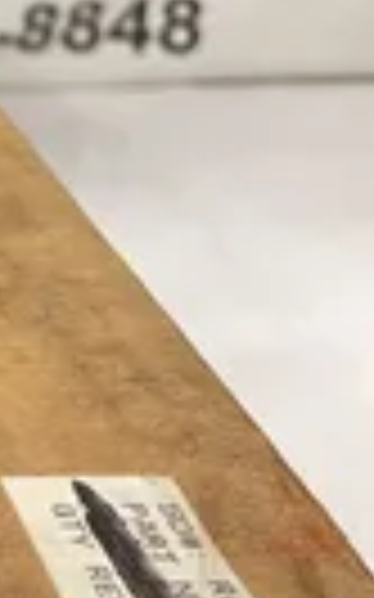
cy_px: 63
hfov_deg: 12.4
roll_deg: +3.1
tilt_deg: -26.1
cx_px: -523
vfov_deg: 24.3
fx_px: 1355
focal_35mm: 83
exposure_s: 1/60
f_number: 1.6
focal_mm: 4.2
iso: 320
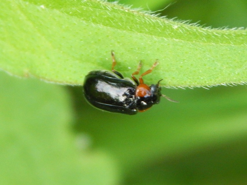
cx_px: 124
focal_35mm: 207
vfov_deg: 7.2
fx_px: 1477
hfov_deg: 9.6
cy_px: 92
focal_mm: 37.1
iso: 400
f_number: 5.4
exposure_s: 1/100
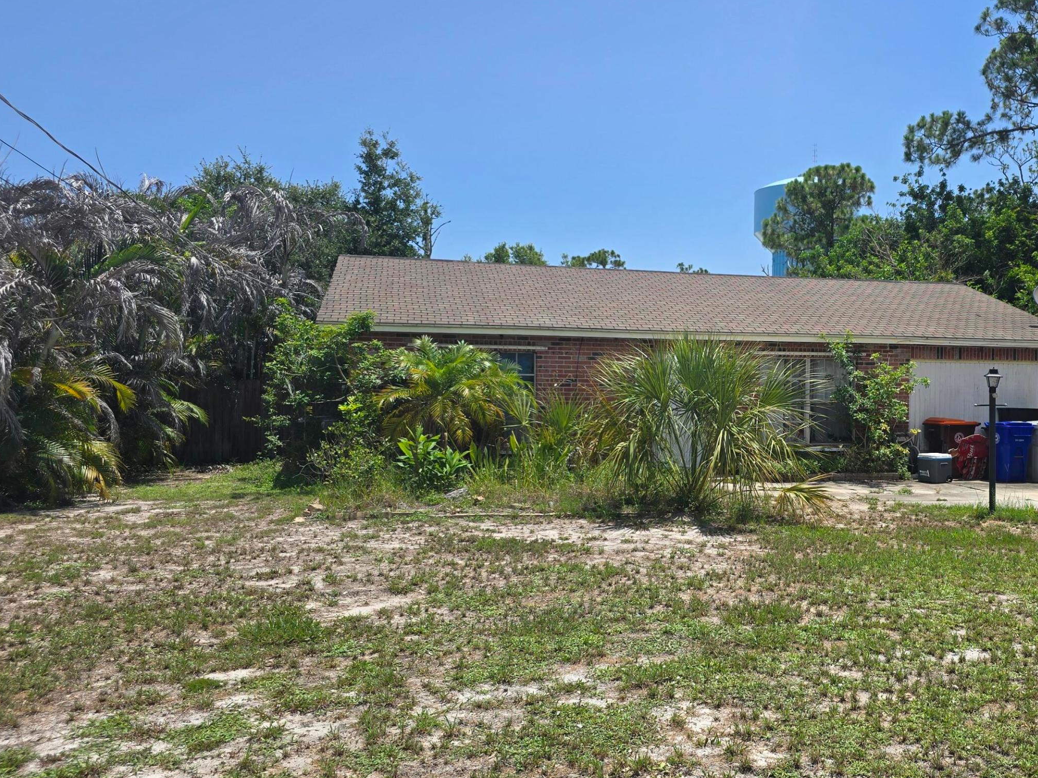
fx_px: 989
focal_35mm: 33
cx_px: 682
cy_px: 416
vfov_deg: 42.9
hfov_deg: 54.4
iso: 12
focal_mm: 6.3
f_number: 1.7
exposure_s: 1/907
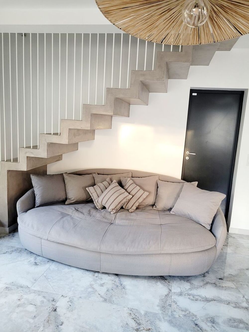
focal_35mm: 26
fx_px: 249
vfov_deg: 67.3
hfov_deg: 53.1
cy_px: 166
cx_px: 124
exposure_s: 1/50
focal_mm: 5.4
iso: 160
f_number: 1.8
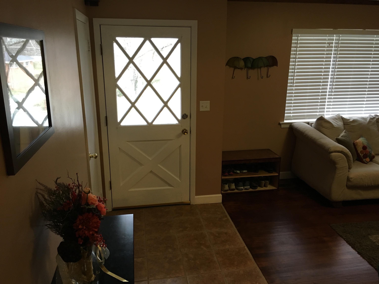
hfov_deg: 61.7
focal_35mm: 29
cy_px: 142
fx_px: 318
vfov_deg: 48.2
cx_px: 190
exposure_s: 1/30
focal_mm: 4.15
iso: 125
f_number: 2.2
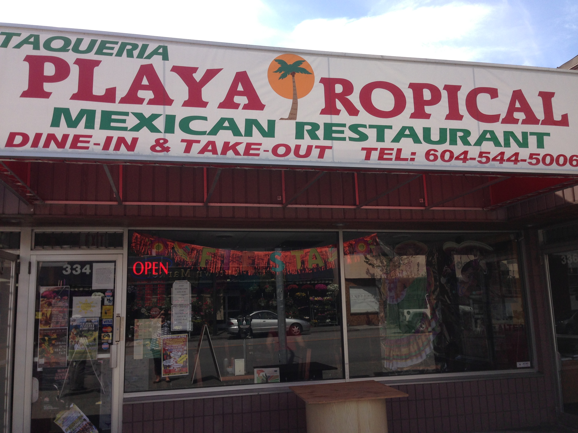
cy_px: 216
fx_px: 551
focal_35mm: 33
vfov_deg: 42.9
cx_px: 289
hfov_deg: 55.4
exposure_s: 1/1022
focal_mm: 4.13
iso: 50
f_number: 2.4
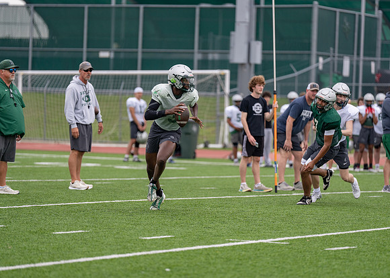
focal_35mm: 212
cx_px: 195
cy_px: 139
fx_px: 2349
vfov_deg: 6.8
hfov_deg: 9.5
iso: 200
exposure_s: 1/2500
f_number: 2.8
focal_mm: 200
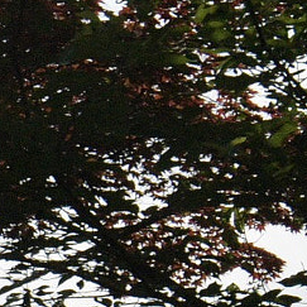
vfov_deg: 9.1
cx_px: -670
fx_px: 1856
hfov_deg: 7.9
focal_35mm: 185
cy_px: -195
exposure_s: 1/8000
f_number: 16
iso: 4000
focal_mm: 22
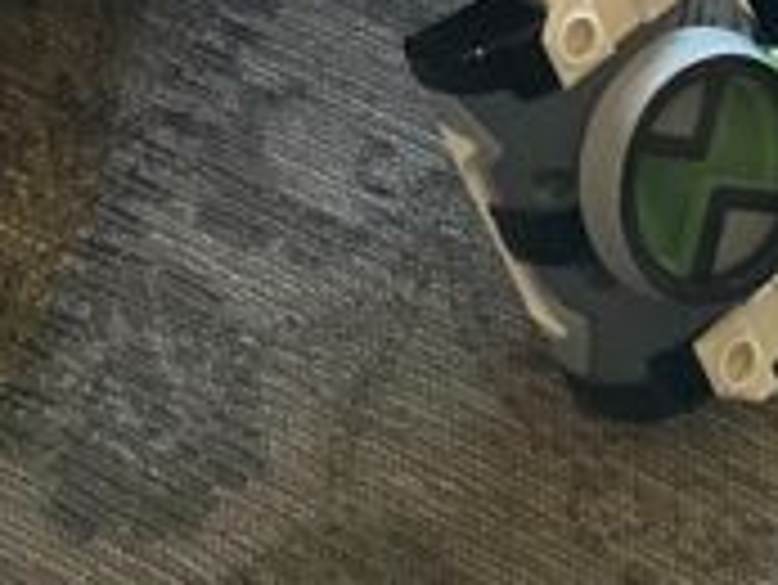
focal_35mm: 120
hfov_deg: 16.3
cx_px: 585
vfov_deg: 9.5
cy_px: -1206
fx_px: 2699
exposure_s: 1/33
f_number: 1.8
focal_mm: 4.25
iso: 400
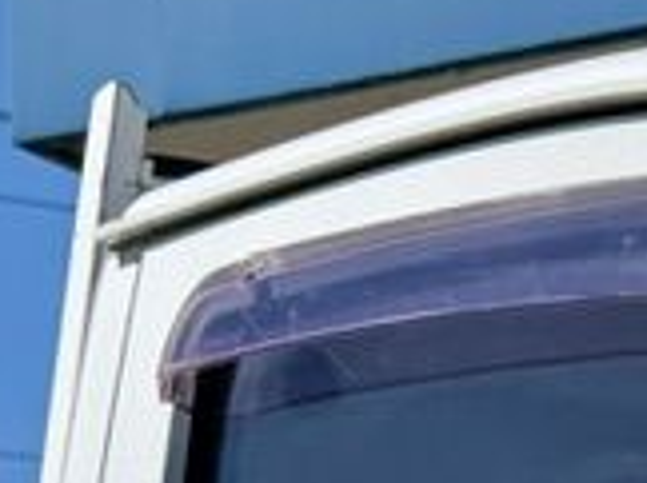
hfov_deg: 10.1
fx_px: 3546
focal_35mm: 190
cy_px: 1728
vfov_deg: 6.6
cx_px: 939
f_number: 1.78
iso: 80
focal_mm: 6.76
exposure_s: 1/9091
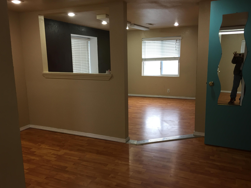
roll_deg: +2.5
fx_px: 218
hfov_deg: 60.0
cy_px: 96
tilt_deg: -9.6
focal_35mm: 30
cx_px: 122
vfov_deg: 46.8
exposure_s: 1/30
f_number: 2.2
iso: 80
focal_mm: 4.15
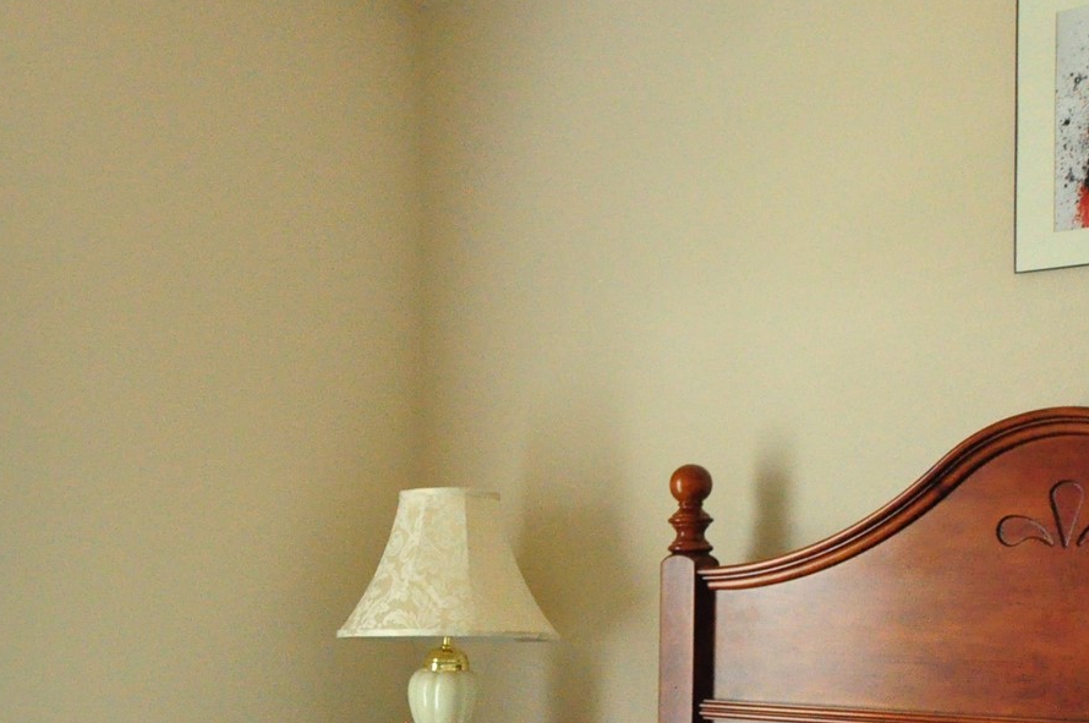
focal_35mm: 66
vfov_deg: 19.7
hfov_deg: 29.2
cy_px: 784
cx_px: 82
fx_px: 1994
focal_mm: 18
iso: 3200
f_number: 7.1
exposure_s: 1/200
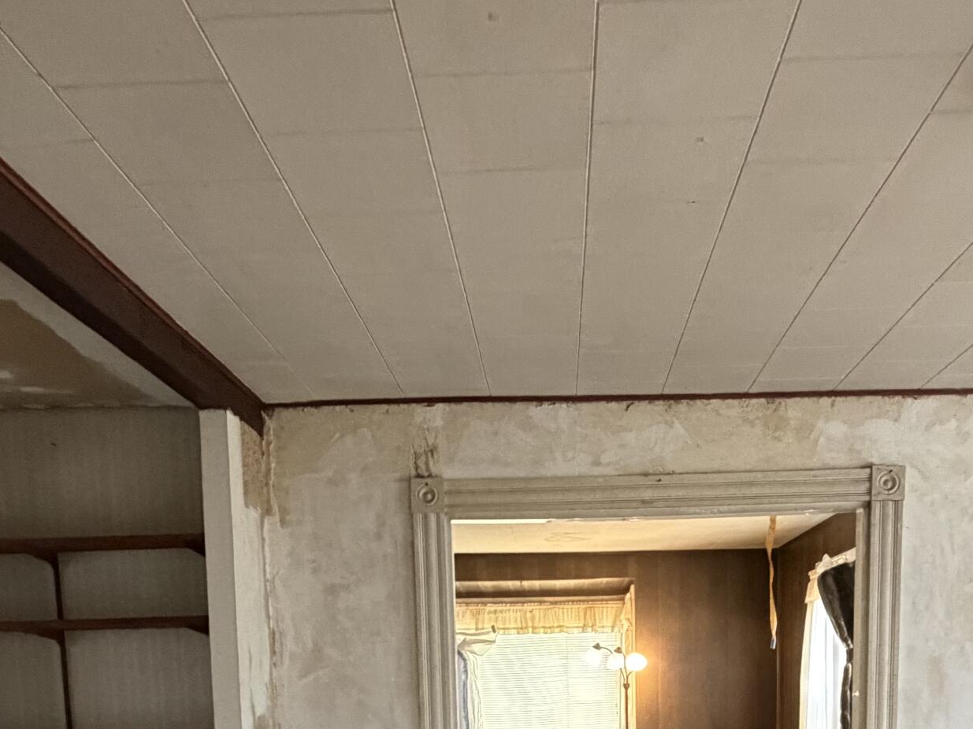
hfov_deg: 53.8
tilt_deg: -5.7
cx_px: 545
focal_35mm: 34
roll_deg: +2.1
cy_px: 787
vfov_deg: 36.0
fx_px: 956
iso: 640
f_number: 2.2
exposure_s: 1/60
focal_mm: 2.22
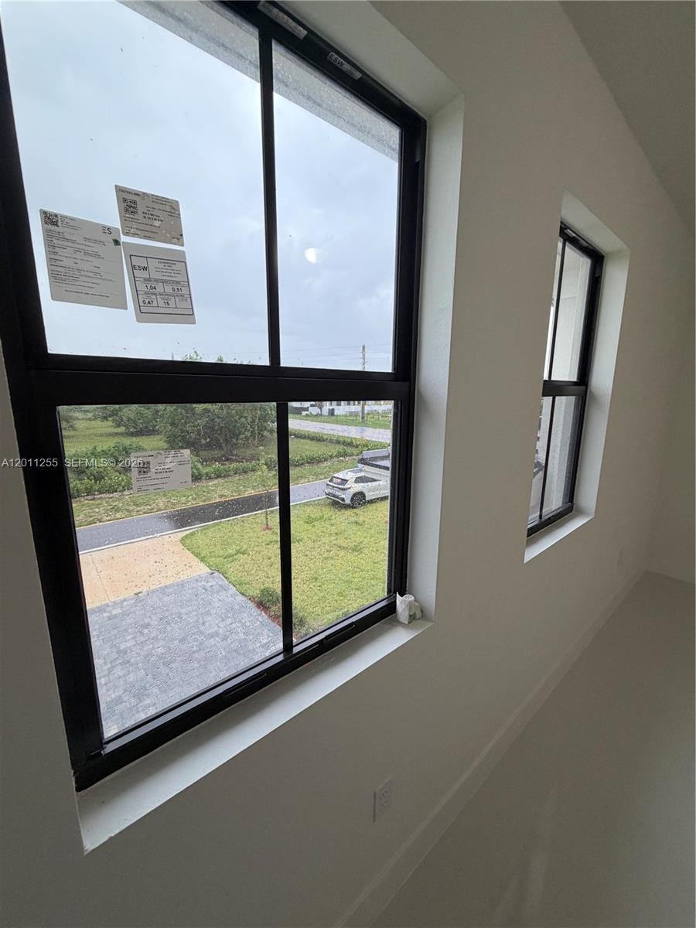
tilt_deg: -9.1
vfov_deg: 102.1
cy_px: 464
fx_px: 375
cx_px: 348
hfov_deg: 85.7
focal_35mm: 14
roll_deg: -1.9
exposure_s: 1/120
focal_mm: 2.22
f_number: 2.2
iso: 200
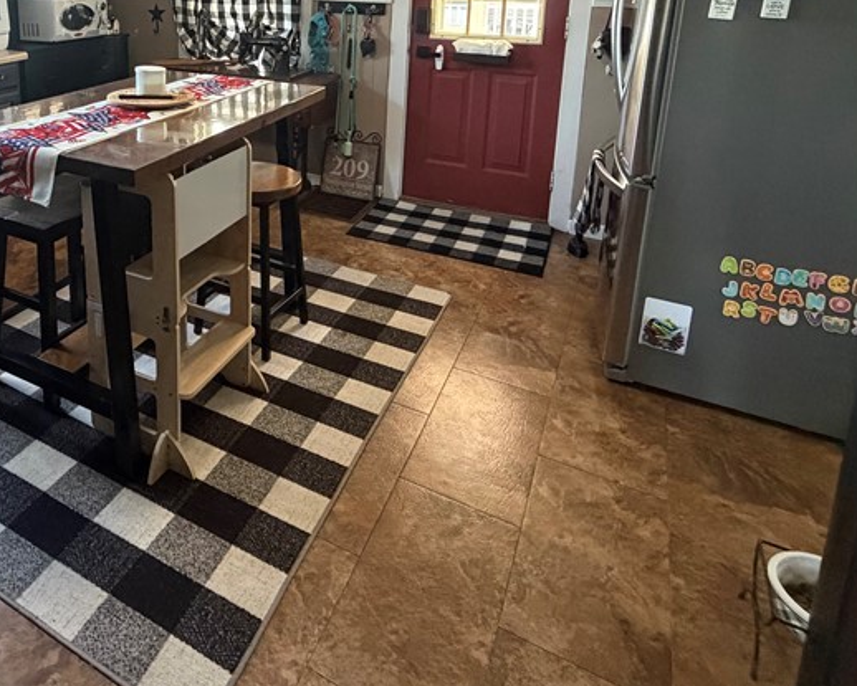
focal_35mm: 27
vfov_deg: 48.5
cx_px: 192
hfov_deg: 59.8
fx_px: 685
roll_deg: +0.5
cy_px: 89
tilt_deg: -11.1
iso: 640
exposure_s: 1/60
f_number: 2.2
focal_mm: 2.22
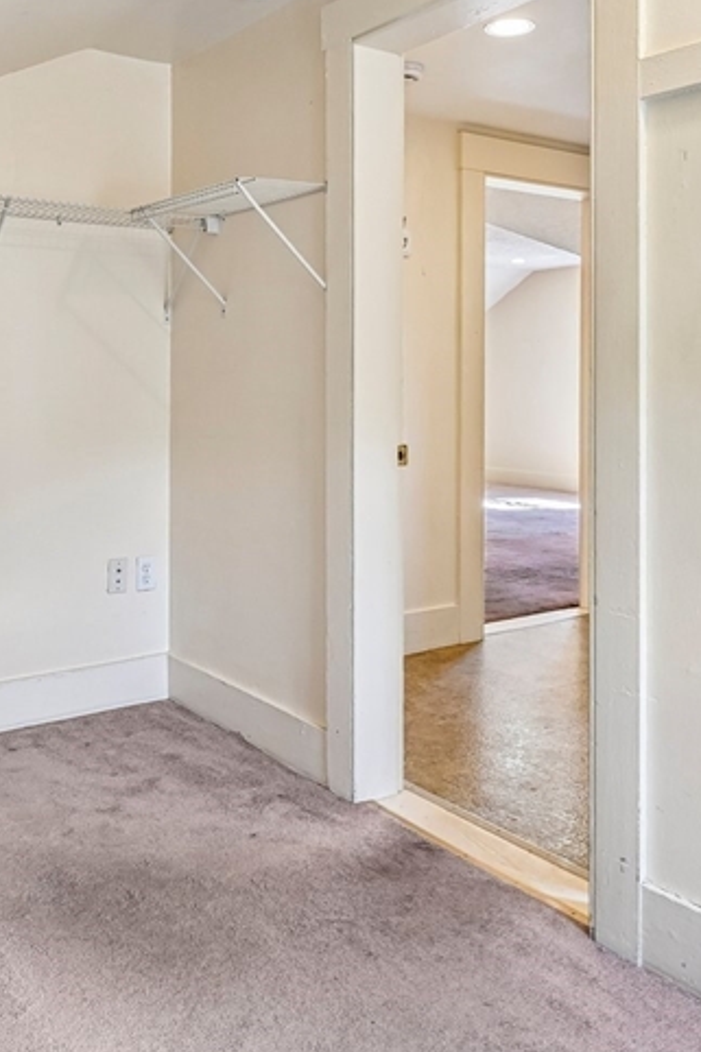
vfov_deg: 55.0
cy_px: 376
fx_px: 994
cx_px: 260
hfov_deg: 38.6
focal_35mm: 34
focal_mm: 16
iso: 400
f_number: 8
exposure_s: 1/20
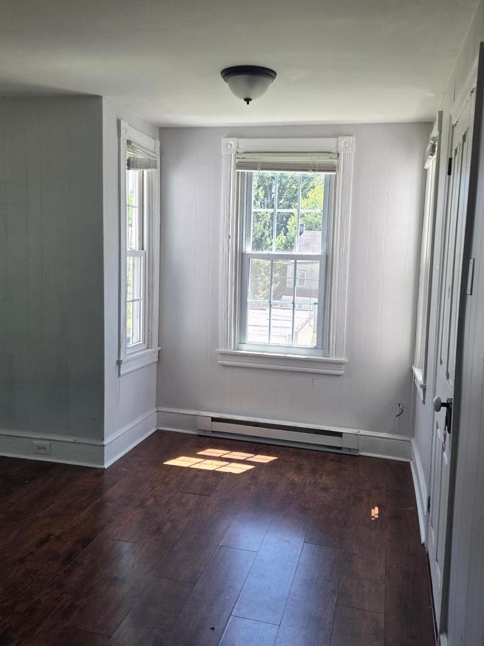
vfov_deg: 56.8
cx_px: 231
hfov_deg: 44.1
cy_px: 315
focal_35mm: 32
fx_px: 597
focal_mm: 5.4
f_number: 1.8
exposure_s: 1/180
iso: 80
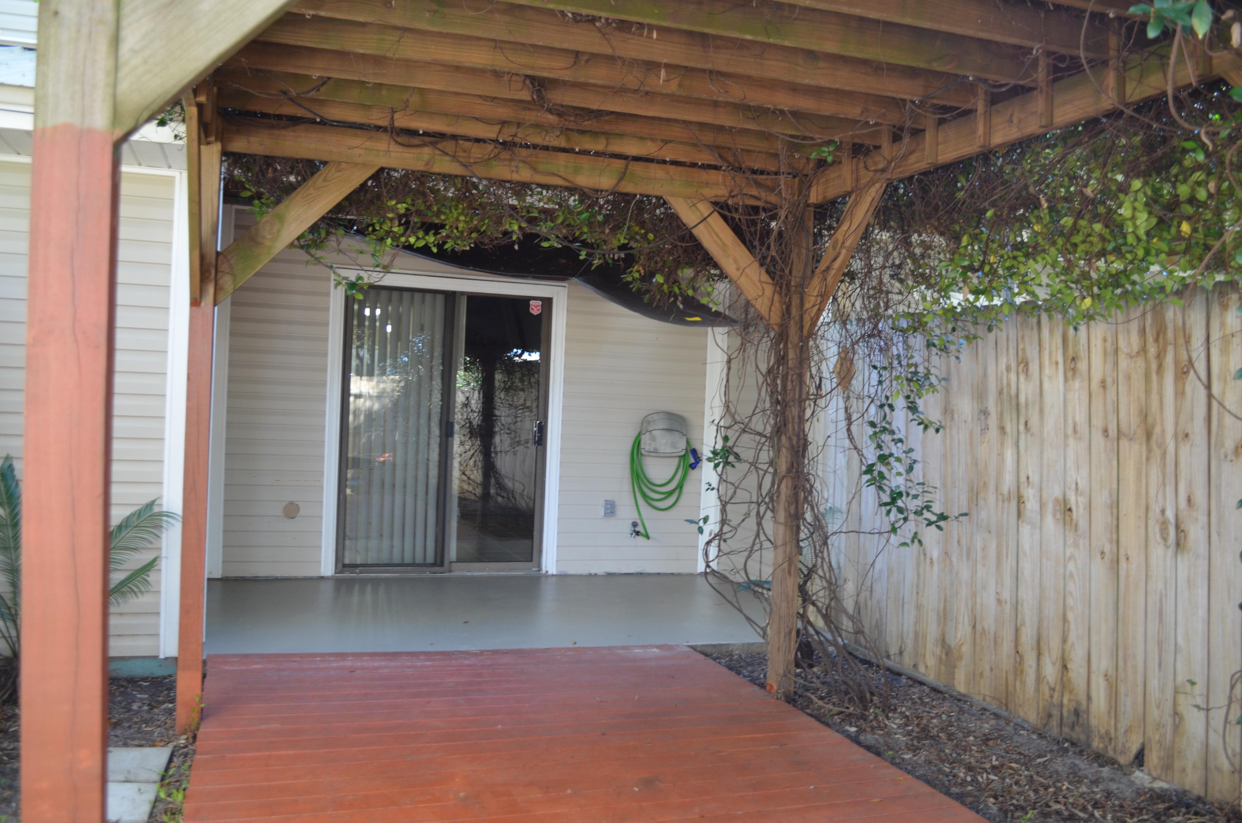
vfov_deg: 43.4
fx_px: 1033
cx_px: 621
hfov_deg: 62.0
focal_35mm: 30
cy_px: 412
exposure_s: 1/60
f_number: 4
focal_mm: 20
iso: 500
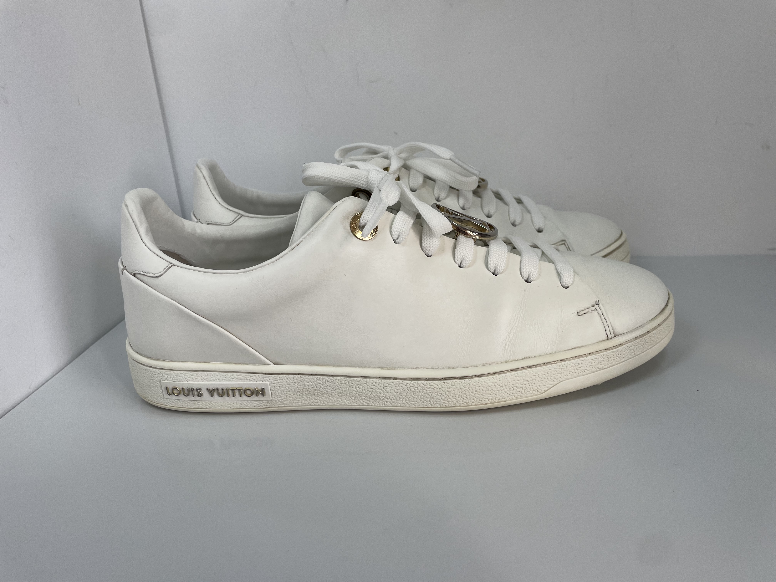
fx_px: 583
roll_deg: +5.6
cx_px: 388
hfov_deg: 67.3
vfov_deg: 53.1
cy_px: 291
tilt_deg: -20.8
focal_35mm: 26
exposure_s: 1/558
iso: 32
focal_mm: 4.2
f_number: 1.6
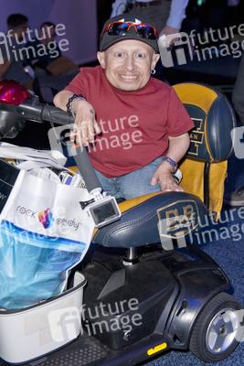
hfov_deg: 29.9
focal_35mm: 45
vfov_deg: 43.6
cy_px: 183
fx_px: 457
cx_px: 122
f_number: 4
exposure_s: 1/400
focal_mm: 45
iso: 640
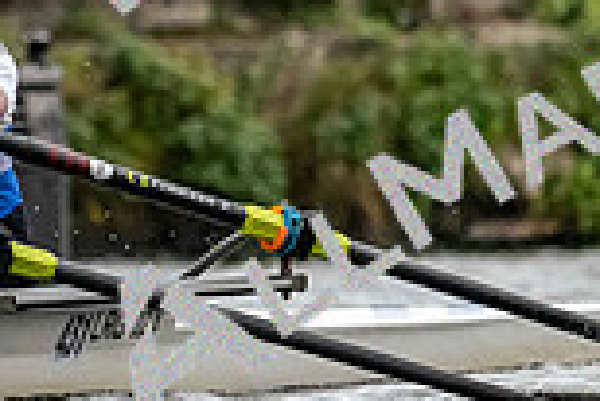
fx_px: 25073
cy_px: 80
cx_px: -214
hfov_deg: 1.4
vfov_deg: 0.9
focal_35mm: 1503
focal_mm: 400
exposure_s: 1/2000
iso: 3600
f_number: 4.5
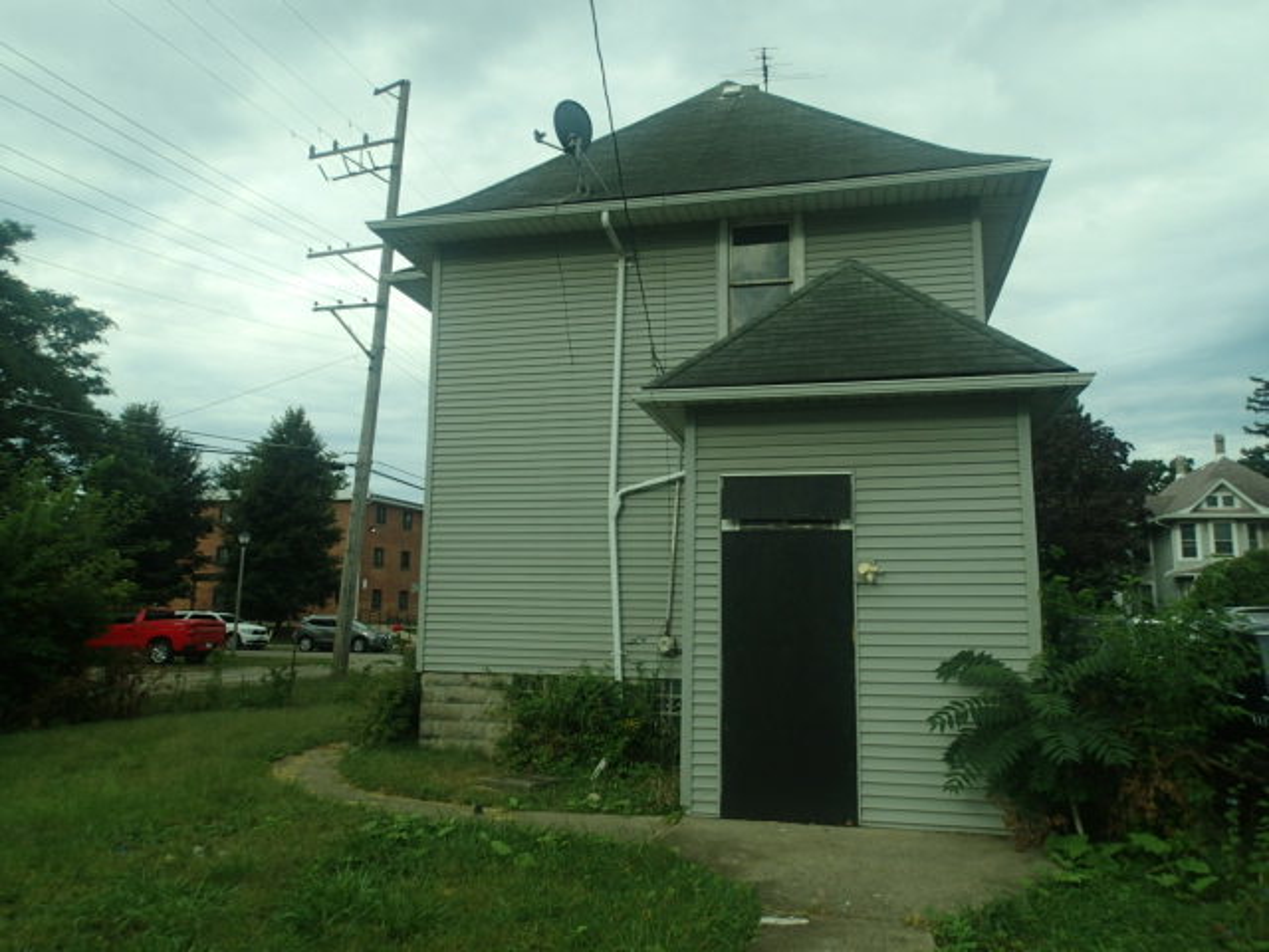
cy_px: 476
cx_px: 634
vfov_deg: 54.9
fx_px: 916
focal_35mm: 25
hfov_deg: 69.4
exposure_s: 1/640
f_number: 2.8
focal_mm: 4.5
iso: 100
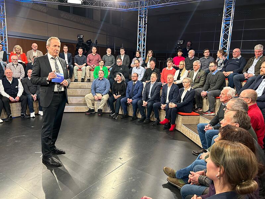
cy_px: 100
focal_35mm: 26
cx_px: 132
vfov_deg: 53.1
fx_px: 199
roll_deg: -2.2
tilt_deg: -10.0
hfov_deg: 67.3
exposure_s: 1/100
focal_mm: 5.7
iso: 125
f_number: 1.5
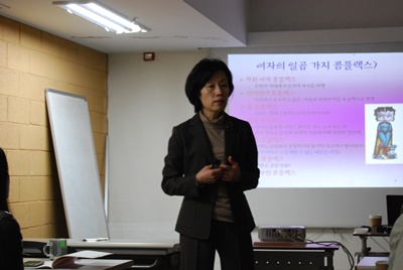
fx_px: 925
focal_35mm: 82
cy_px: 135
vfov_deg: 16.6
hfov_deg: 24.6
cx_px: 202
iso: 1100
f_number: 5.6
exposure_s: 1/30
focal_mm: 55
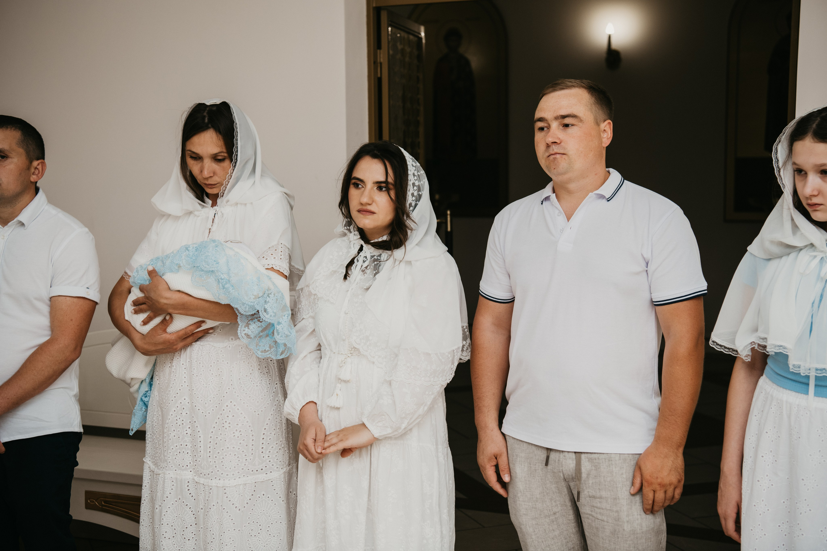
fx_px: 1263
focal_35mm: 55
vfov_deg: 24.6
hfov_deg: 36.2
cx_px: 414
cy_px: 276
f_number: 4
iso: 200
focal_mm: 55
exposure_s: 1/160
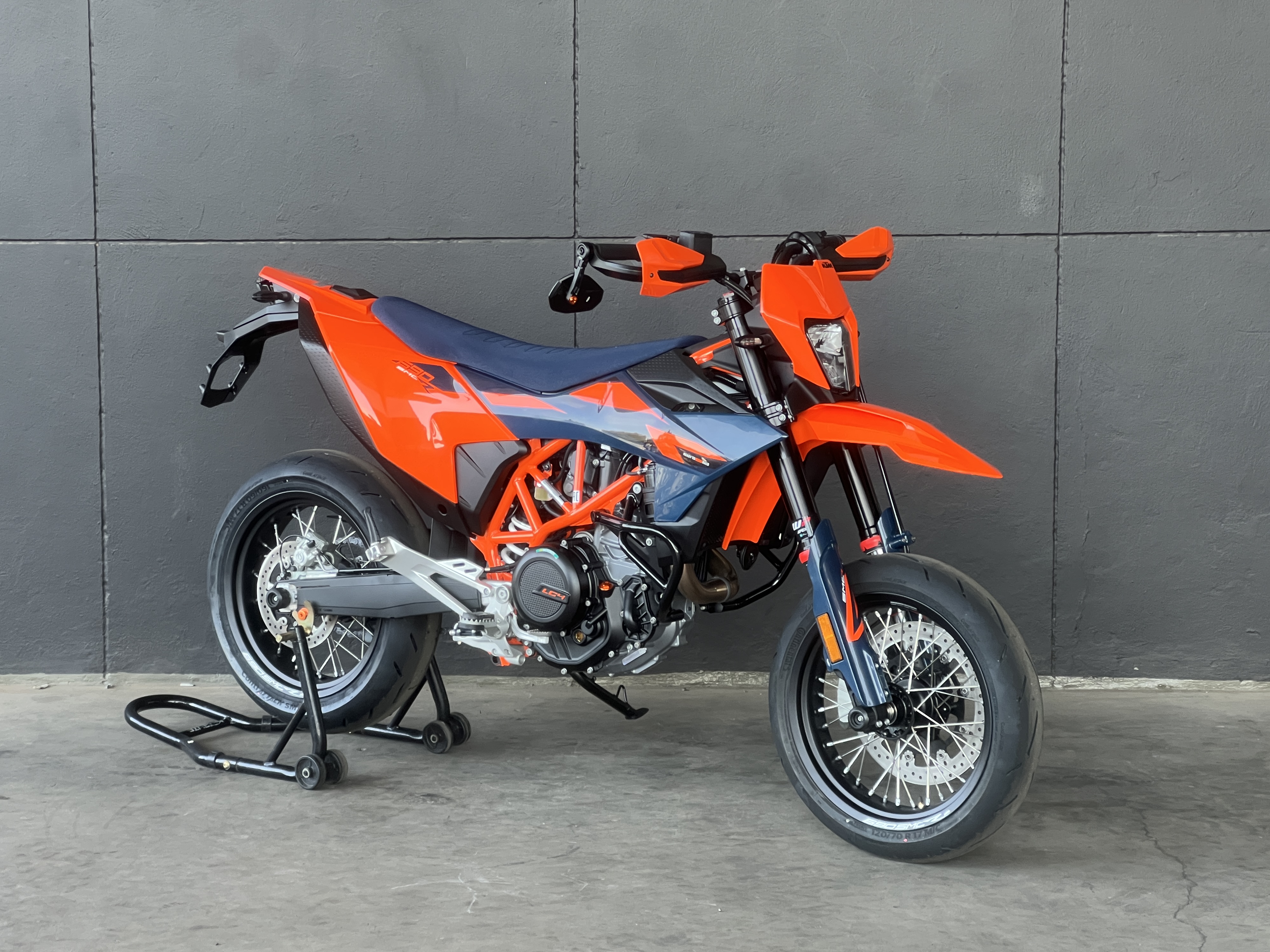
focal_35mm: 78
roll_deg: -0.5
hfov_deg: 25.0
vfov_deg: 18.9
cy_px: 475
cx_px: 642
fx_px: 2862
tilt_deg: -7.0
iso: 125
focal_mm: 9
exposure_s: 1/99
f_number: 2.8
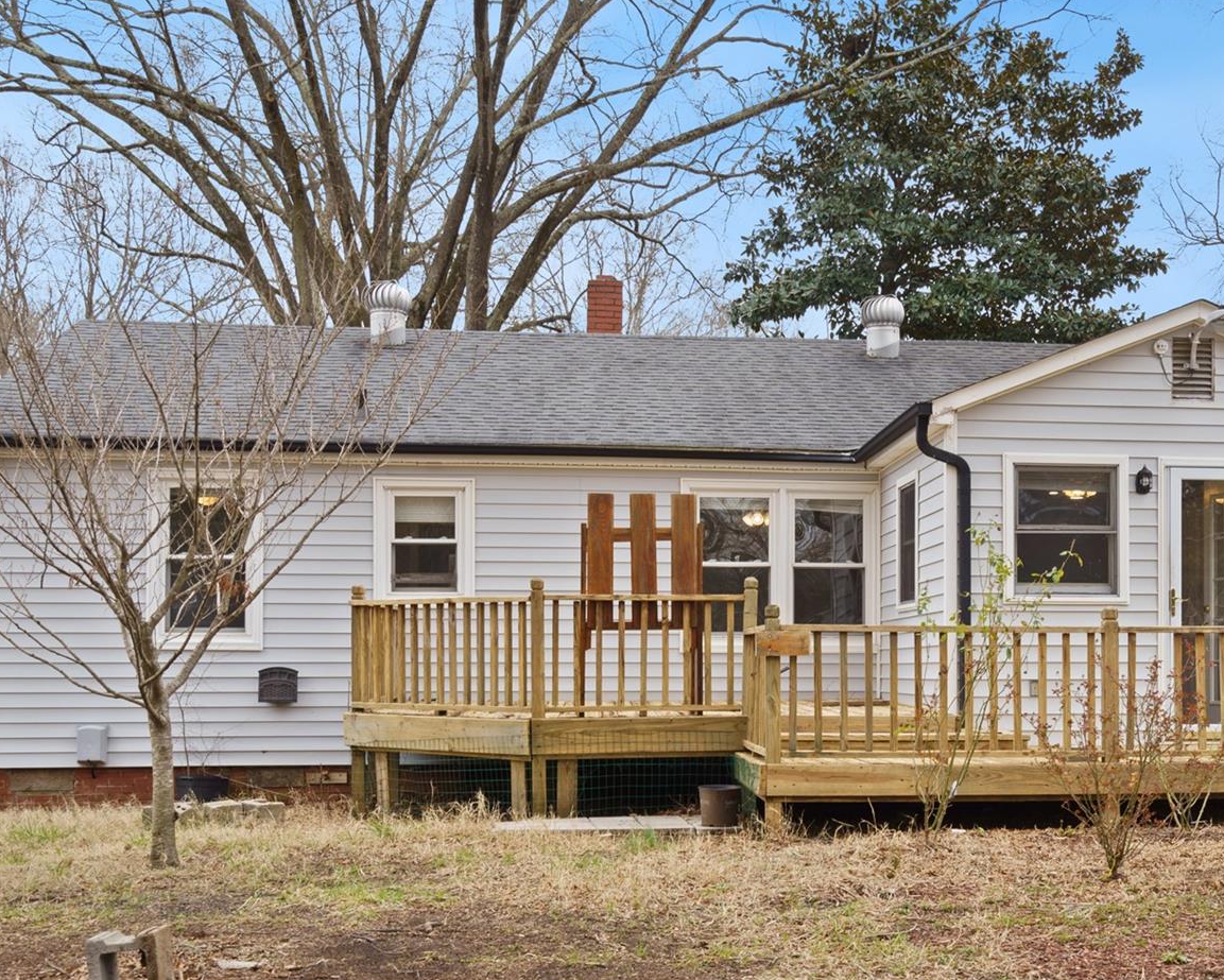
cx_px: 856
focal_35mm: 50
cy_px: 593
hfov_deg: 36.8
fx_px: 1812
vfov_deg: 30.2
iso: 50
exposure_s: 1/8
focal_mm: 30
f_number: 10
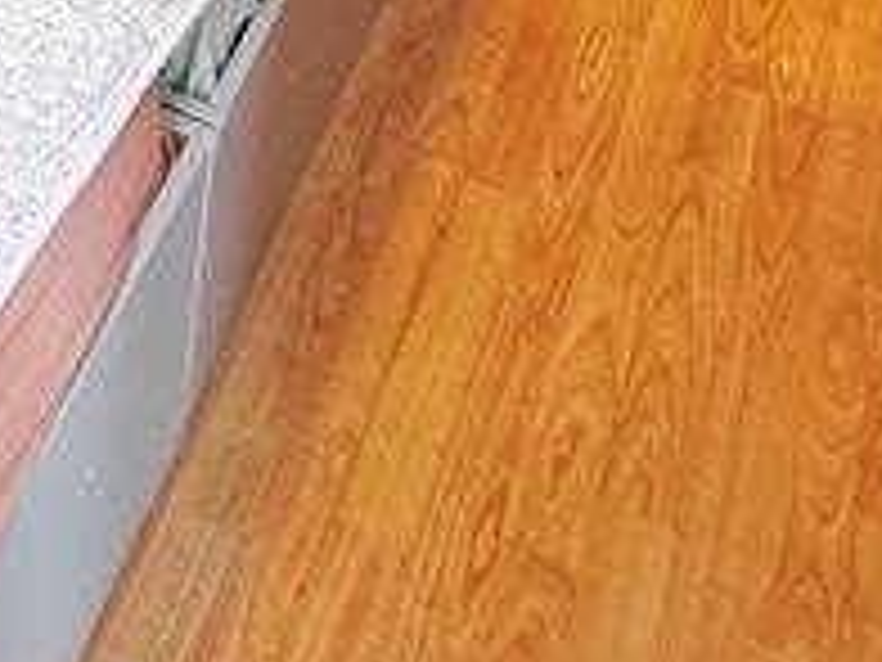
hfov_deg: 24.5
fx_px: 1860
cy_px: -657
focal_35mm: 73
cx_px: -144
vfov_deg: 15.9
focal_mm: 2.22
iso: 320
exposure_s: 1/100
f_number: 2.2
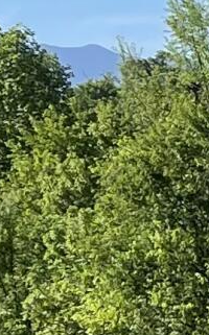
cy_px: 355
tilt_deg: -4.0
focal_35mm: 248
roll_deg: +1.4
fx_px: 2265
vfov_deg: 8.4
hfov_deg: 4.9
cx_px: 736
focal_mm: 5.1
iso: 32
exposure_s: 1/2165
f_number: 1.6
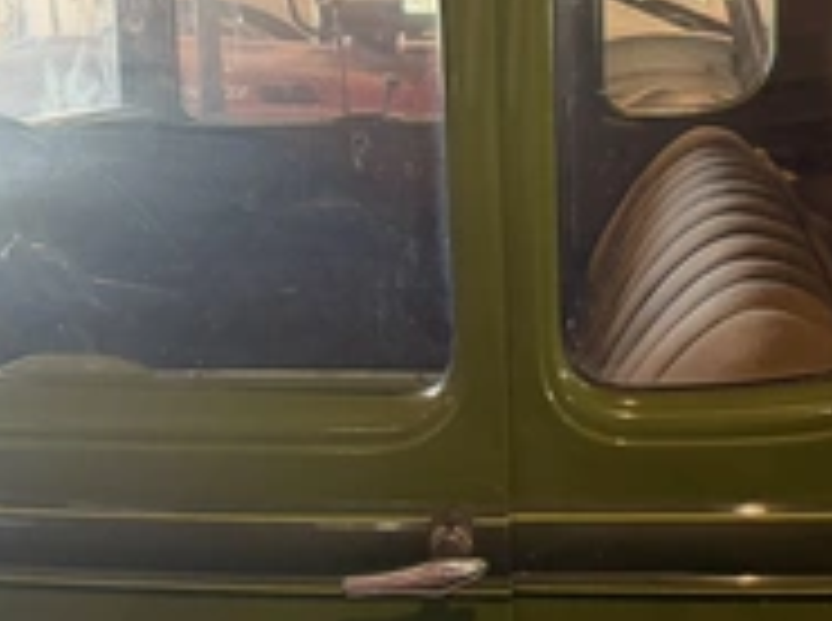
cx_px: 589
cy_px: 117
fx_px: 1247
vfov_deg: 27.3
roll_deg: +1.1
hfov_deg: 36.3
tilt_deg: -7.0
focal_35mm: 52
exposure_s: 1/60
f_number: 1.78
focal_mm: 6.76
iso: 640
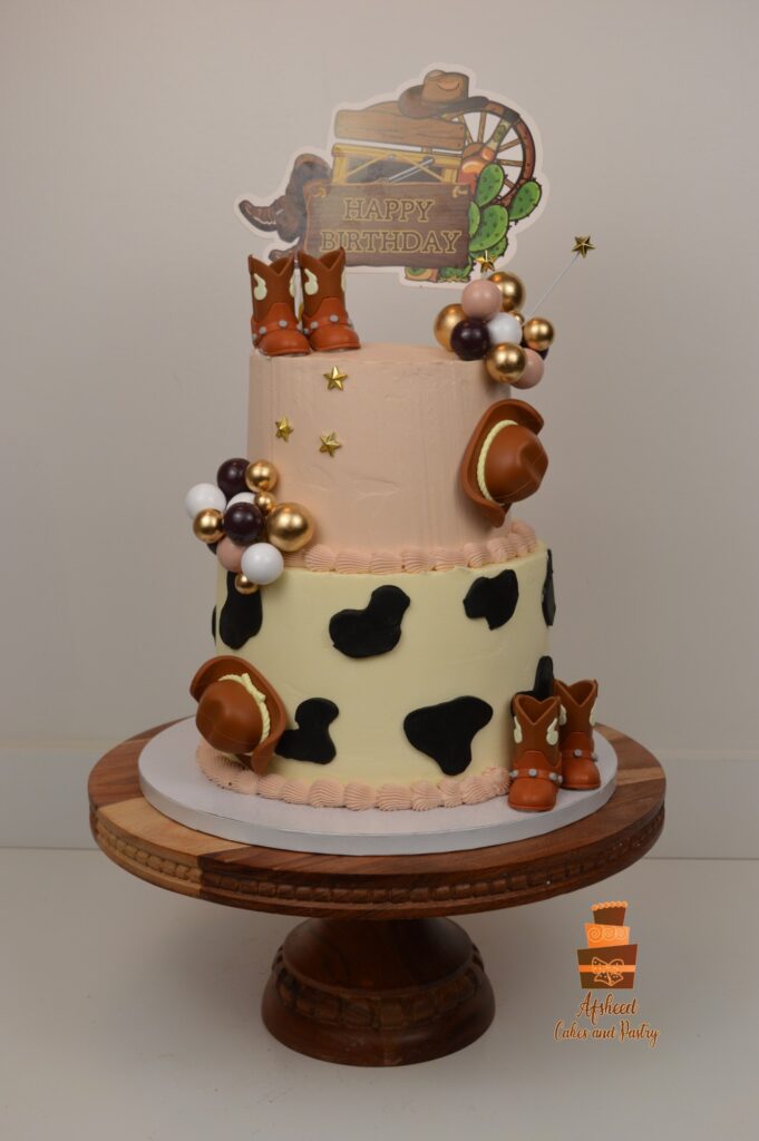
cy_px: 570
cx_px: 380
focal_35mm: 44
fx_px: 1378
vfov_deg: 45.0
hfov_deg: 30.8
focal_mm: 29
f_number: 5.6
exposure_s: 1/125
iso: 280
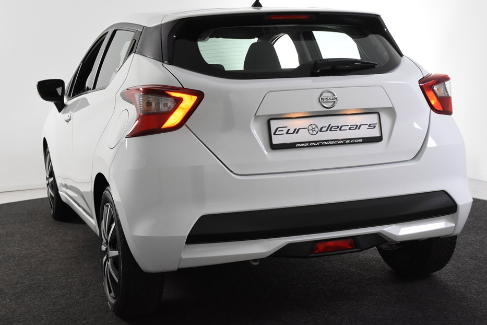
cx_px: 250
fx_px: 757
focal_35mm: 56
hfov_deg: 35.6
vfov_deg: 24.2
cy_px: 150
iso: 1600
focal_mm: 34
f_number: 5
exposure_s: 1/100
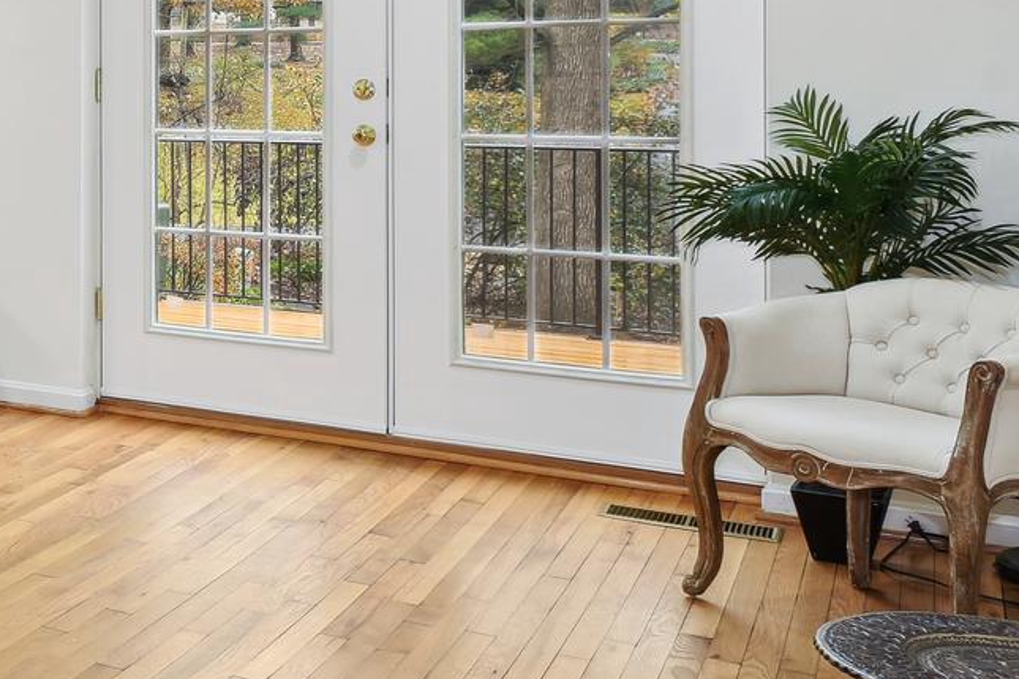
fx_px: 1528
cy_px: 83
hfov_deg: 29.4
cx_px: -319
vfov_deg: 24.4
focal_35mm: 54
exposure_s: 1.6
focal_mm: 17
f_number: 8
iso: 200
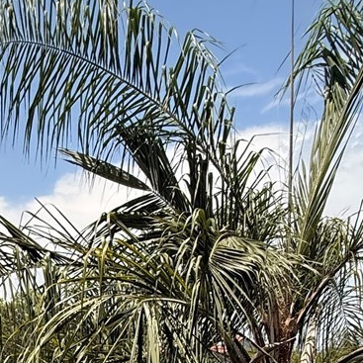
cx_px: 25
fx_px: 641
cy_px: 575
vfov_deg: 23.6
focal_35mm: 54
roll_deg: +2.7
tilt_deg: -15.3
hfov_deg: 30.0
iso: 50
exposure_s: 1/1497
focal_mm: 2.22
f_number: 2.2
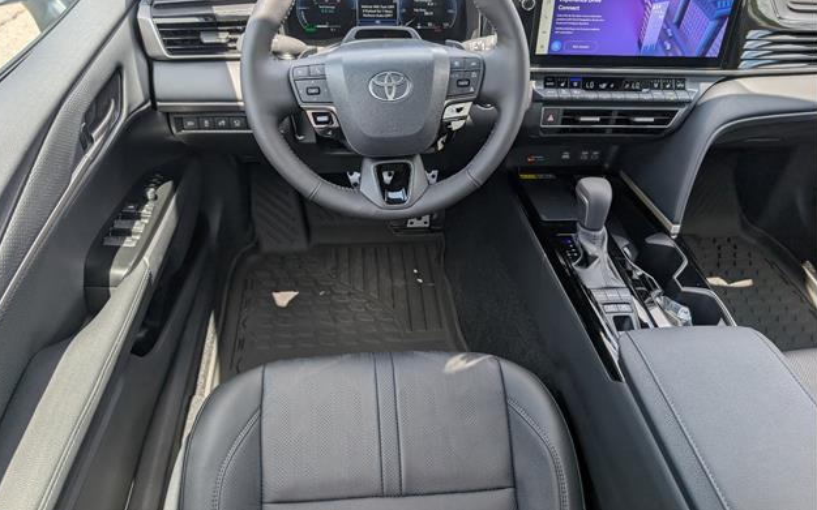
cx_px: 403
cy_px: 227
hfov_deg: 70.4
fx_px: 579
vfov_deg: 47.5
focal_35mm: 26
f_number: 1.68
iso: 21
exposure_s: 1/1111
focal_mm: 6.9
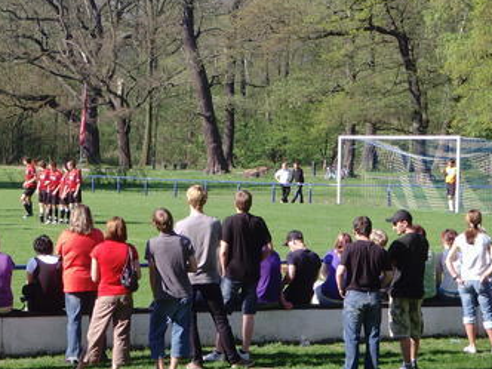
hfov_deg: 13.8
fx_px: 2032
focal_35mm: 143
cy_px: 150
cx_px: 175
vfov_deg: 10.4
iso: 80
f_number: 4.4
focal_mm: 16
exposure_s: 1/250
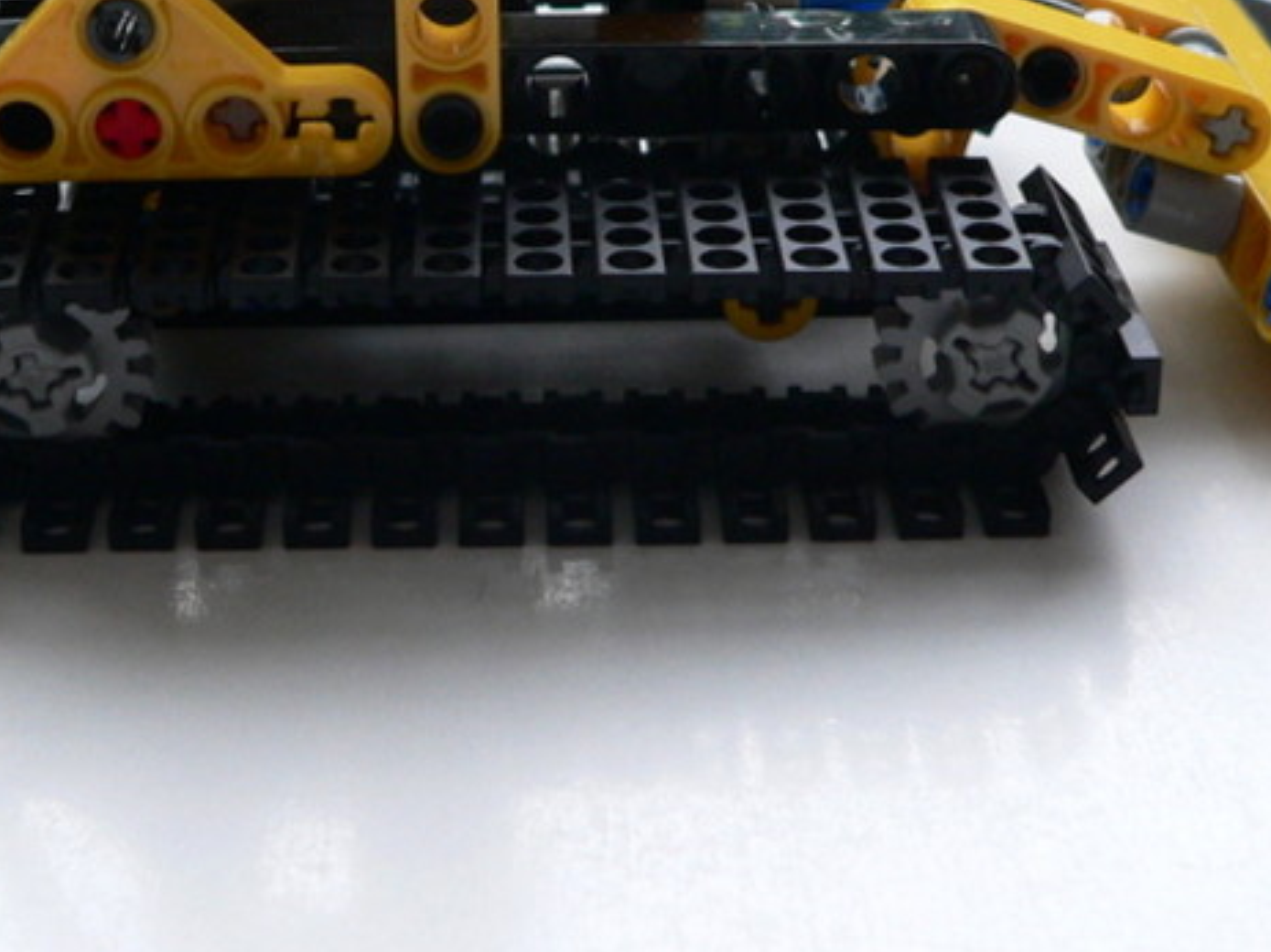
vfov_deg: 20.9
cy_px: 259
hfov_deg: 27.7
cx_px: 541
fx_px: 2570
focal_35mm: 70
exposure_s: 1/20
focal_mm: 6
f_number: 2.8
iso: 200
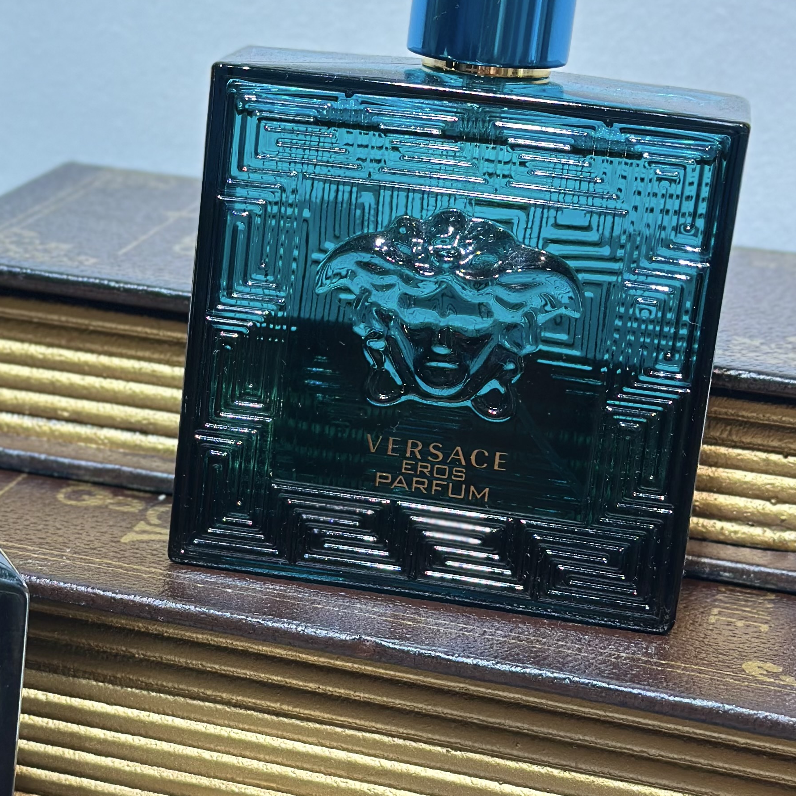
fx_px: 2498
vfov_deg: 18.1
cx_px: 152
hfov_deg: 17.9
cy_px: 445
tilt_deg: -16.4
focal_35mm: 96
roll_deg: -5.1
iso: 80
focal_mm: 6.86
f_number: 1.78
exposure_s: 1/215
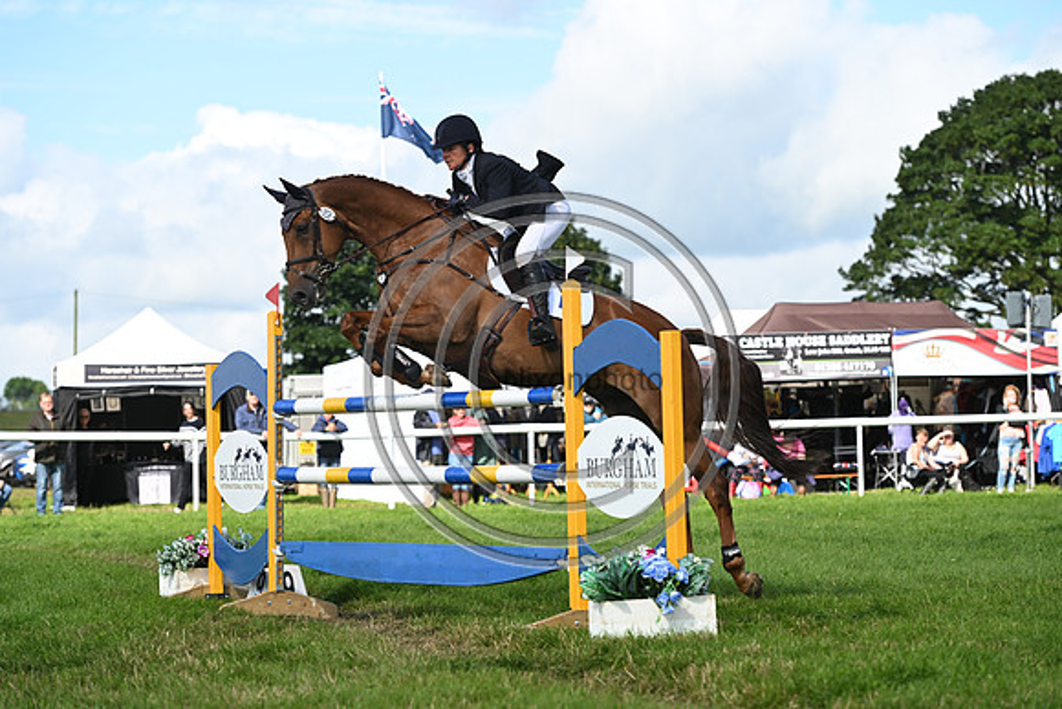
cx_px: 531
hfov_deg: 16.8
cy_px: 354
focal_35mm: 122
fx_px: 3600
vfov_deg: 11.2
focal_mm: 122
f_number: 4.5
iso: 280
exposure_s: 1/1250
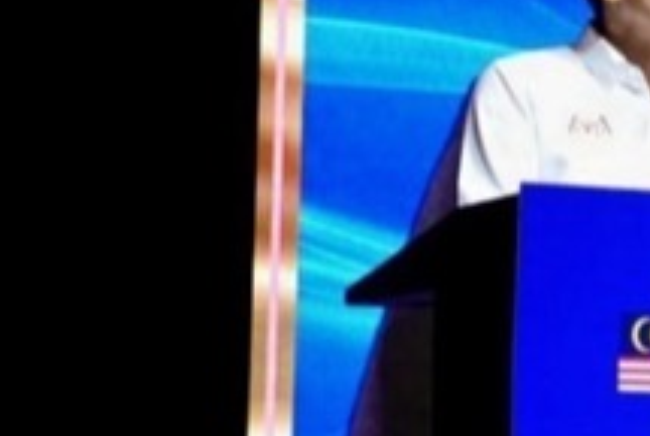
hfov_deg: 9.3
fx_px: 3616
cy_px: 215
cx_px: 1475
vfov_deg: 6.9
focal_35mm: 200
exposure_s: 1/160
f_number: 2.8
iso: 640
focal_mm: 43
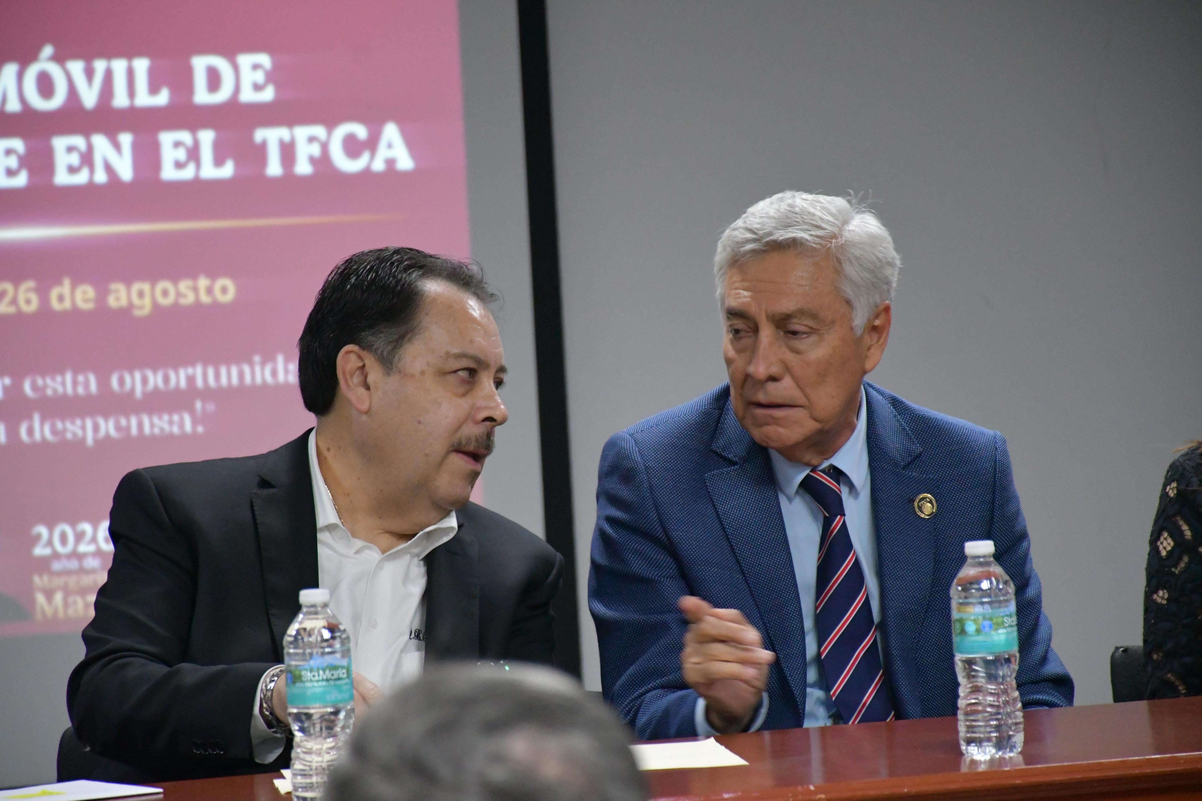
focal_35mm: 210
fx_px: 7011
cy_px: 400
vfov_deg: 6.5
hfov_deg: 9.8
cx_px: 601
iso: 6400
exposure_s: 1/100
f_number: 5.6
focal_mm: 140
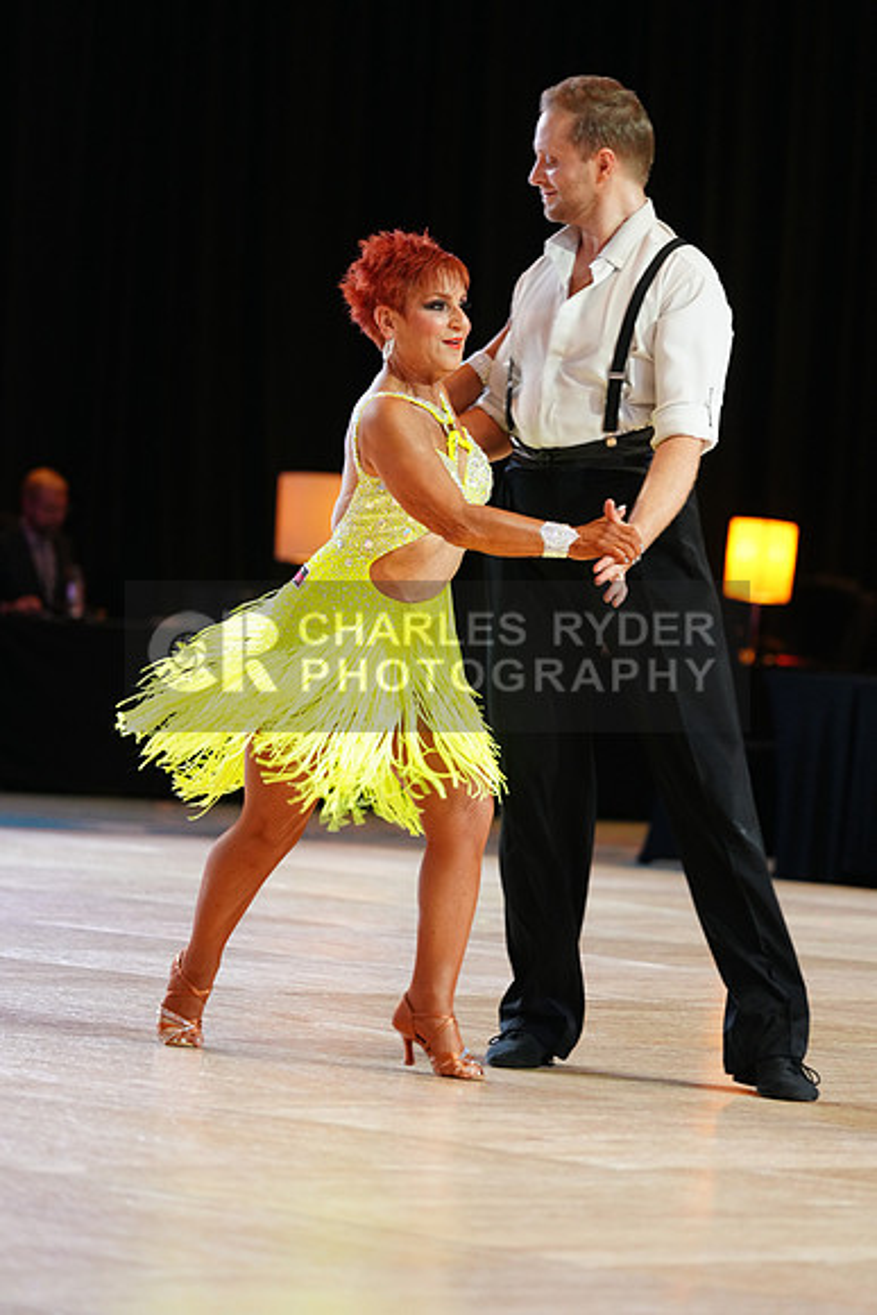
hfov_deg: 7.3
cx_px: 438
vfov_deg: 10.9
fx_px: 6902
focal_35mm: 189
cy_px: 658
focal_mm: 189
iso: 2500
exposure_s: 1/250
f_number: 4
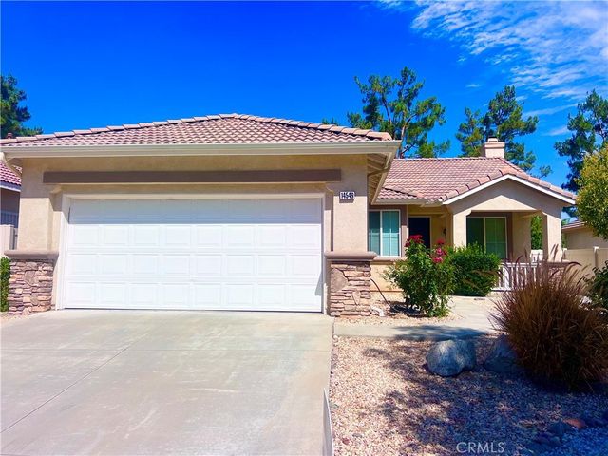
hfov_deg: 67.3
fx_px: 457
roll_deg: -1.1
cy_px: 228
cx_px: 304
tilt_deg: +3.8
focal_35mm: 26
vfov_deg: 53.1
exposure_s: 1/9434
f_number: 1.5
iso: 50
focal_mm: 5.7
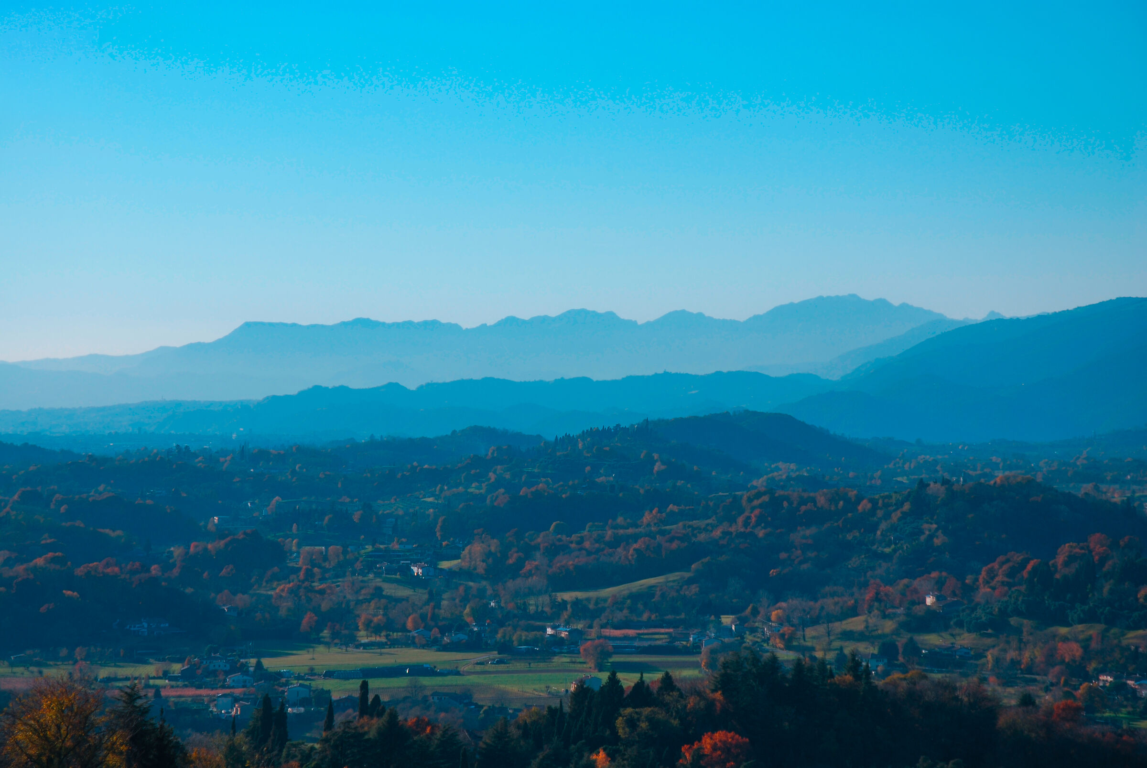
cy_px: 384
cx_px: 574
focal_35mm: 128
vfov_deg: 10.8
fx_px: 4067
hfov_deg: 16.1
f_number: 8
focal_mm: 85
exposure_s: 1/320
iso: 100
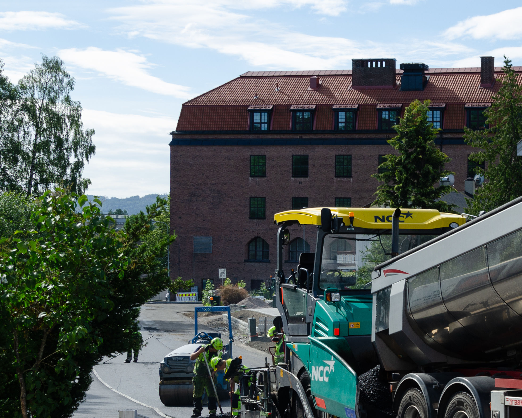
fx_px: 1251
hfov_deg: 22.5
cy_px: 377
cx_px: 541
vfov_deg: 18.6
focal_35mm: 81
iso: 100
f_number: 7.1
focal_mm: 26
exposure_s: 1/320
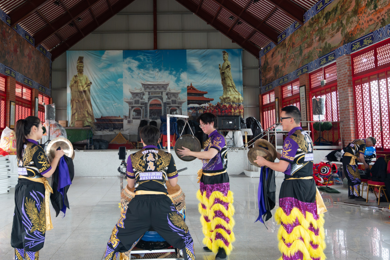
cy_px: 97
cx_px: 153
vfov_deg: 29.9
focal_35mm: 45
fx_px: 485
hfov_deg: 43.6
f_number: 4
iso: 1600
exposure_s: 1/200
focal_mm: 30.5
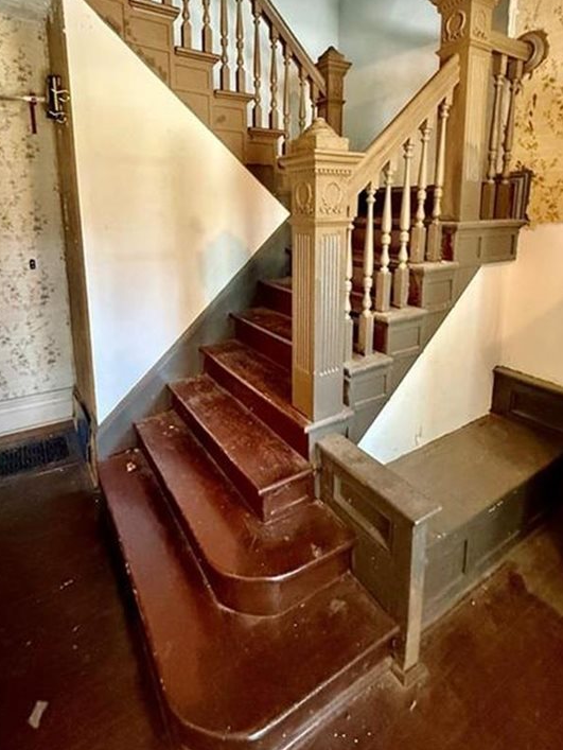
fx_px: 412
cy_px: 276
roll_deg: +0.5
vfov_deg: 82.8
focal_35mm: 19
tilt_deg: -9.6
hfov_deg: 68.7
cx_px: 272
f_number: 2.2
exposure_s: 1/60
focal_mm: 2.22
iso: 640
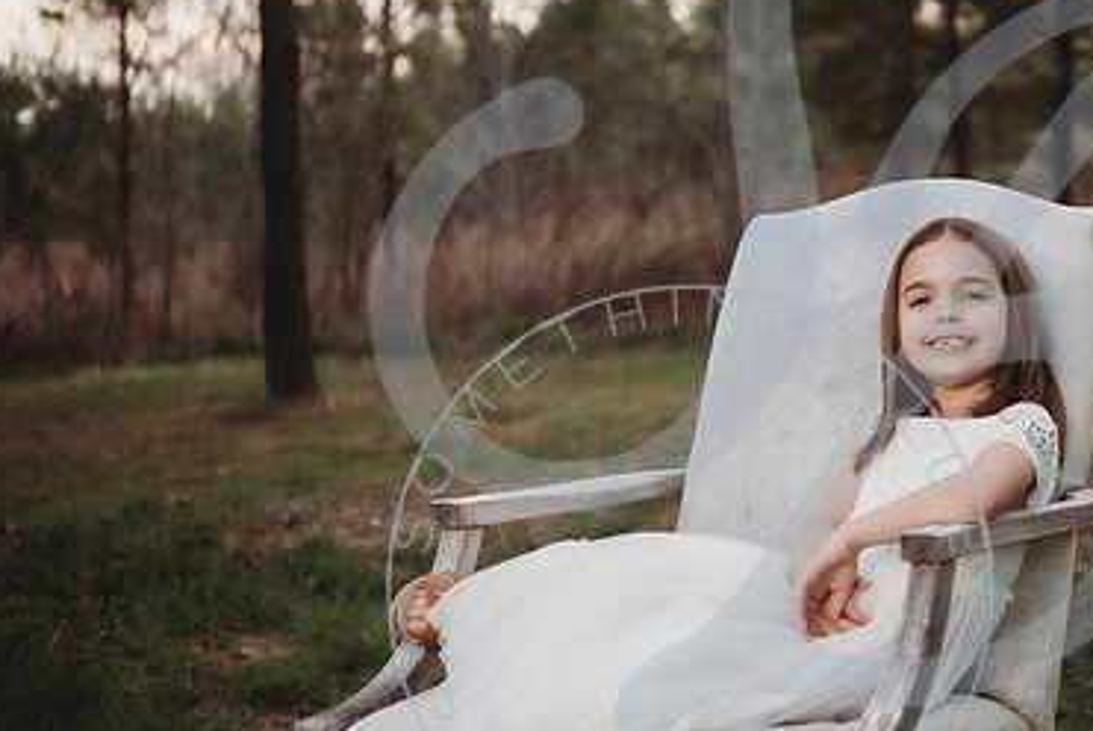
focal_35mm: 75
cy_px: 340
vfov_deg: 18.2
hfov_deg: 26.6
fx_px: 2279
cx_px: 837
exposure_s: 1/250
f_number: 2.8
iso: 100
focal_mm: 48
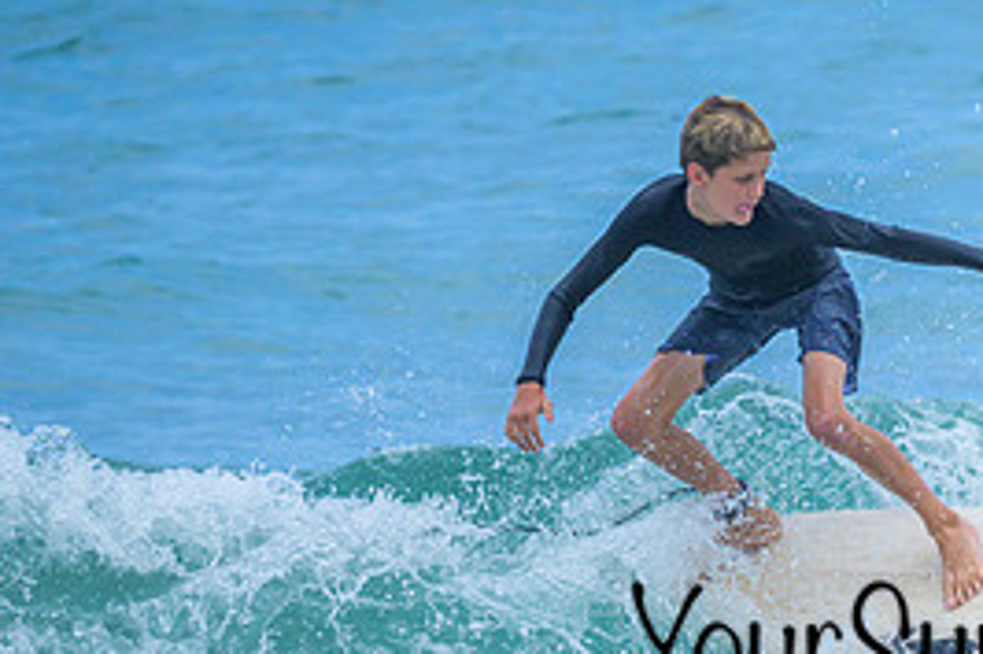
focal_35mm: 2398
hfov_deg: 0.9
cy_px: 403
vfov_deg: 0.6
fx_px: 65436
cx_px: 965
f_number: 6.3
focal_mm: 800
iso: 500
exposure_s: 1/2500
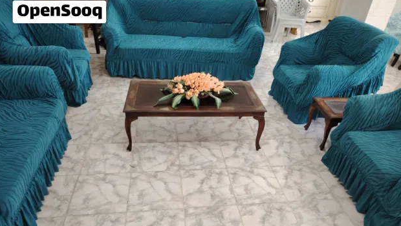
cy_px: 117
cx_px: 204
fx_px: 287
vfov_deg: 42.9
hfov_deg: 69.8
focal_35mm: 27
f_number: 1.75
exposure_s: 1/33.3
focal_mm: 5.25
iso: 1659
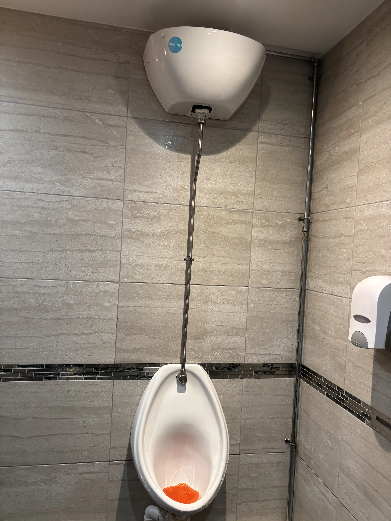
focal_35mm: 26
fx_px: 392
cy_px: 260
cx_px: 196
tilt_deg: -1.0
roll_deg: -4.2
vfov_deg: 67.3
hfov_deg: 53.1
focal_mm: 5.96
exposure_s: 1/50
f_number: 1.6
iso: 200
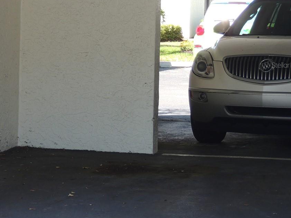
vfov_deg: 8.7
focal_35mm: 171
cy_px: 65
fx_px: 1438
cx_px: 28
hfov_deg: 11.5
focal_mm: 16
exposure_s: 1/125
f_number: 4.1
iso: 100
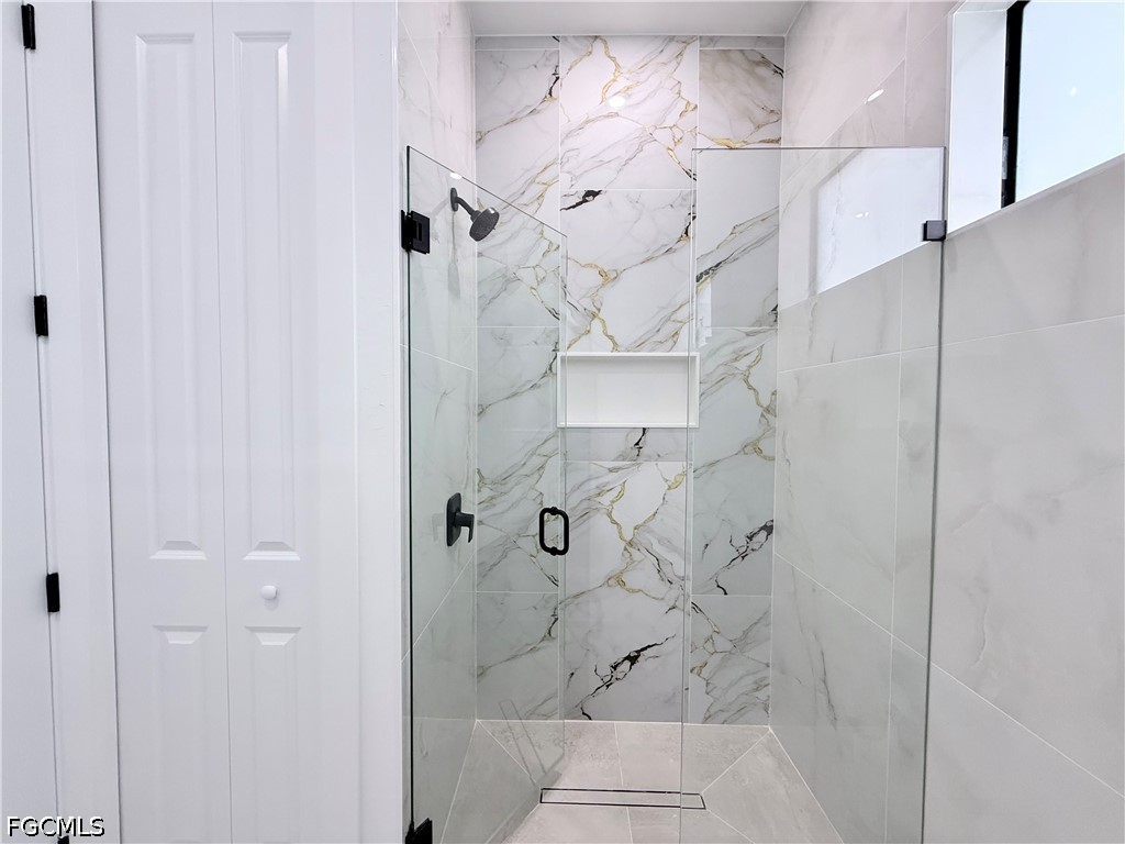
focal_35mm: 14
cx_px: 562
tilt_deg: -1.2
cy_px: 422
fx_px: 455
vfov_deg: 85.7
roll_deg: -0.1
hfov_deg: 102.1
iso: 200
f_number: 2.2
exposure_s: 1/99
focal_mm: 2.22
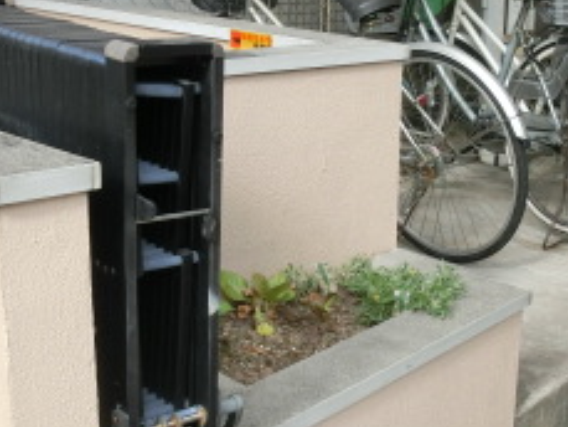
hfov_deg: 28.9
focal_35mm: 67
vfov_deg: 21.9
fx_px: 1100
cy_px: 285
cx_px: 330
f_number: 3
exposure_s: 1/250
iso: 80
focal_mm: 4.24
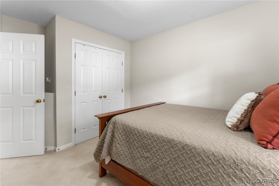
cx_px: 140
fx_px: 118
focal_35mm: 15
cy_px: 93
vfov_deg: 76.5
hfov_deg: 99.7
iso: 1250
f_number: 7.1
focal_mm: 15.2
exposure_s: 1/13
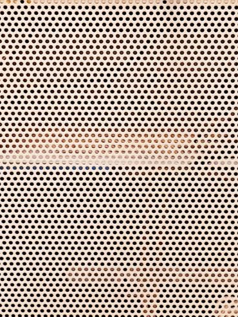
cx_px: 165
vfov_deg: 14.5
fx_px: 1237
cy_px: 33
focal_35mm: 135
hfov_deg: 11.0
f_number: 2.4
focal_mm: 4.3
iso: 250
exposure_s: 1/50
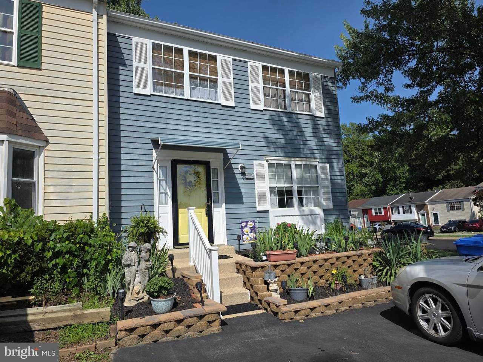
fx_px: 321
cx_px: 242
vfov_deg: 58.9
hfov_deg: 73.9
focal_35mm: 23
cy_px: 181
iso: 80
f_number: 1.7
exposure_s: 1/7944
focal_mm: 6.3
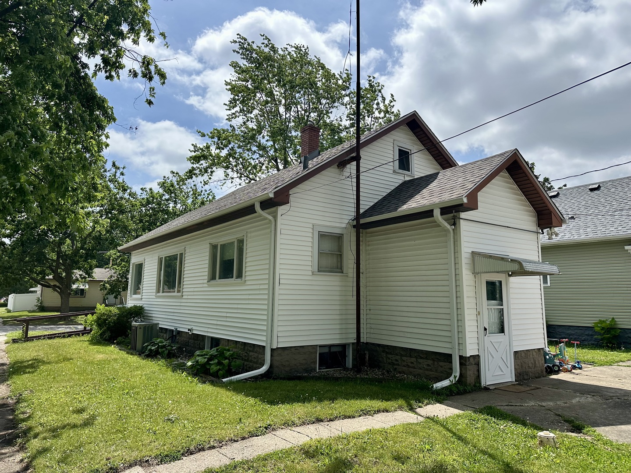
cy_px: 236
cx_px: 316
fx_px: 437
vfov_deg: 56.8
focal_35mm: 24
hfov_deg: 71.6
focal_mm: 6.86
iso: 80
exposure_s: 1/6623
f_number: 1.78
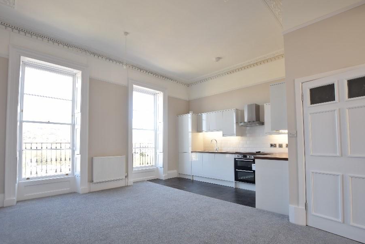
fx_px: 172
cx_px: 185
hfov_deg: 93.3
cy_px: 137
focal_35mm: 17
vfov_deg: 70.2
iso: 100
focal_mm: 10
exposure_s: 1/30
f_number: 4.5
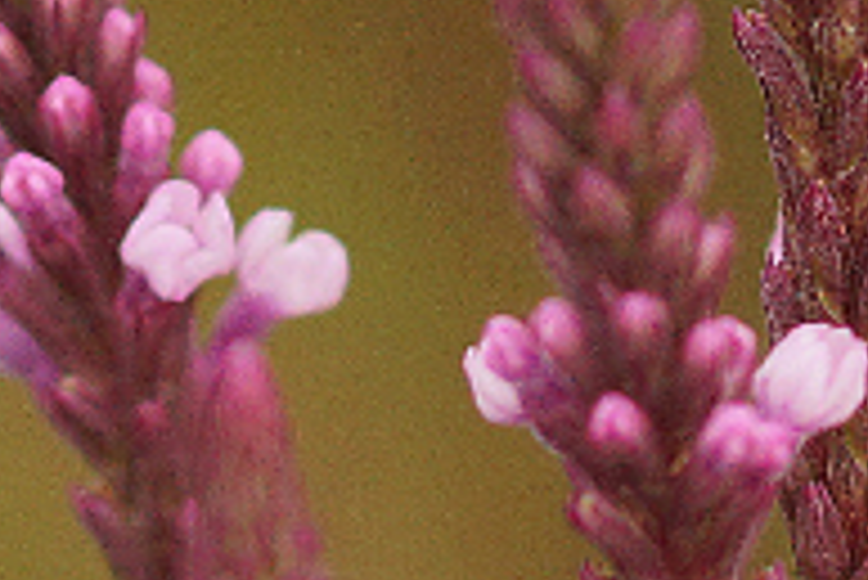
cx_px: 904
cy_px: 571
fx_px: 22464
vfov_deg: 1.5
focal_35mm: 931
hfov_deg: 2.2
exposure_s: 1/160
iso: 400
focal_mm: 100
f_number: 4.5
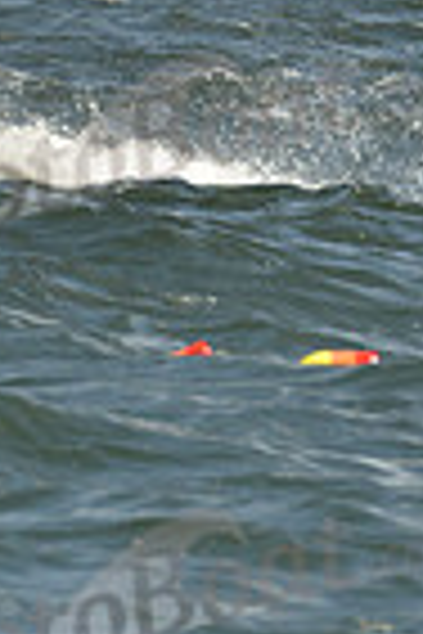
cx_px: -389
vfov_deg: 2.5
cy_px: -22
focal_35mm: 823
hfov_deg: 1.7
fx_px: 14504
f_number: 8
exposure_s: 1/1600
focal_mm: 200
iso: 280
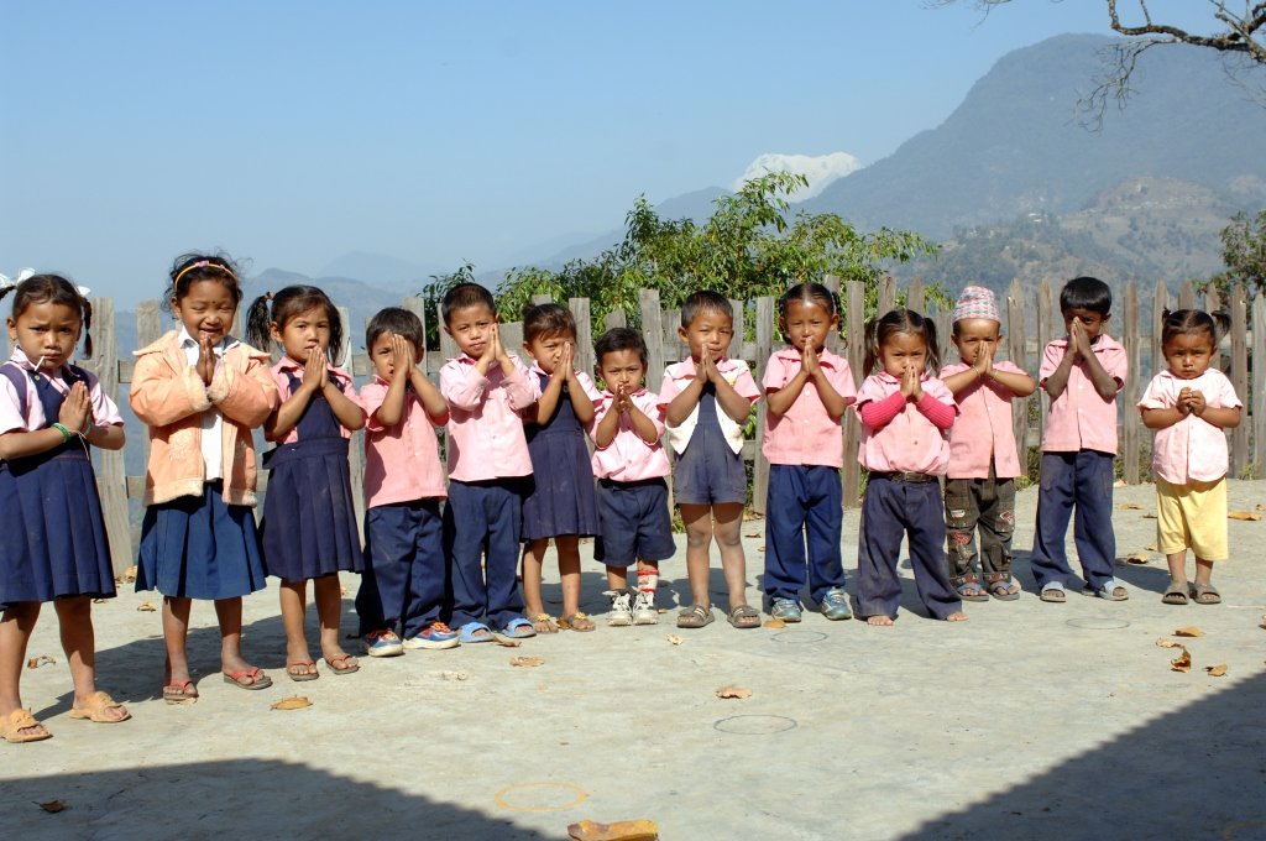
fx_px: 1475
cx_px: 633
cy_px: 420
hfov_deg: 46.5
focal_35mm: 42
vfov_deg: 31.8
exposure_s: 1/350
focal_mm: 28
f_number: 6.3
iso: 100
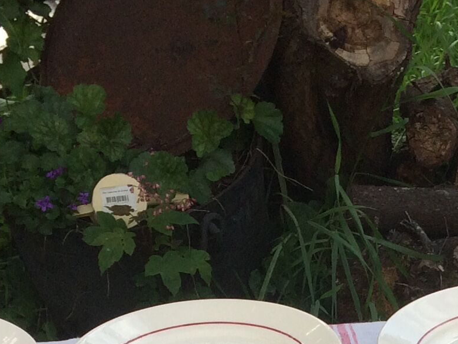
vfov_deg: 11.3
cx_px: 386
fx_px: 1601
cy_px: 632
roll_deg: +1.1
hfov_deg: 16.1
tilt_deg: -35.5
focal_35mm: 121
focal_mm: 4.15
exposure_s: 1/519
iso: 32
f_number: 2.2
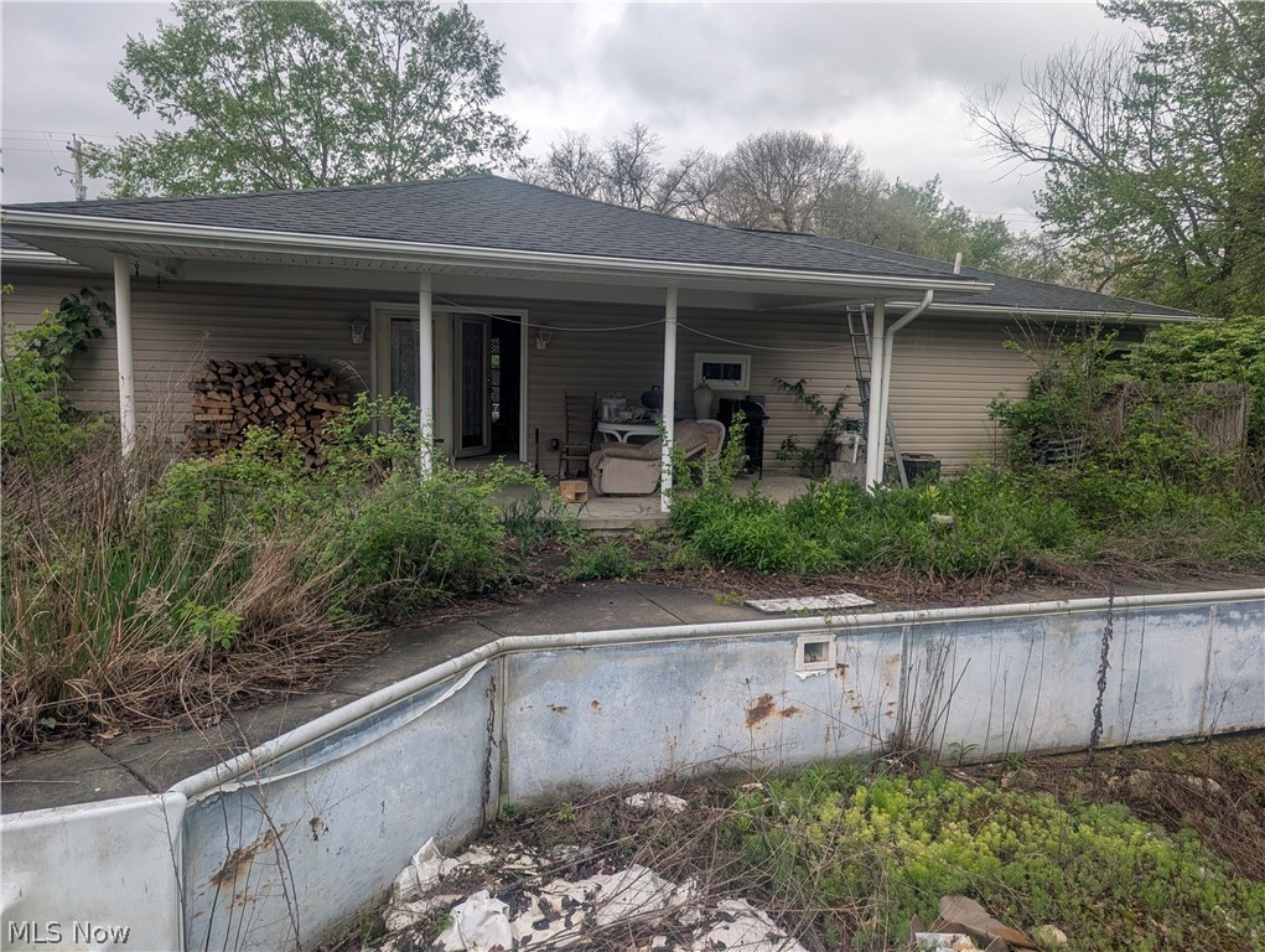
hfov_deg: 71.5
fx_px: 878
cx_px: 632
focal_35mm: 24
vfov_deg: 56.9
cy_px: 476
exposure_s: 1/455
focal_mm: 6.9
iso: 22
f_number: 1.68
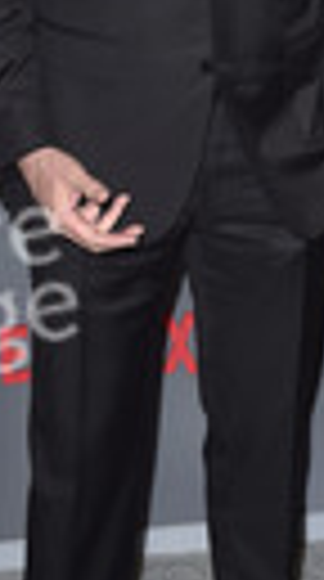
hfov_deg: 8.7
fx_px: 2105
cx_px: 340
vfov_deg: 15.6
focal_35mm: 137
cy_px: 90
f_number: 6.3
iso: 400
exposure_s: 1/250
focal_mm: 42
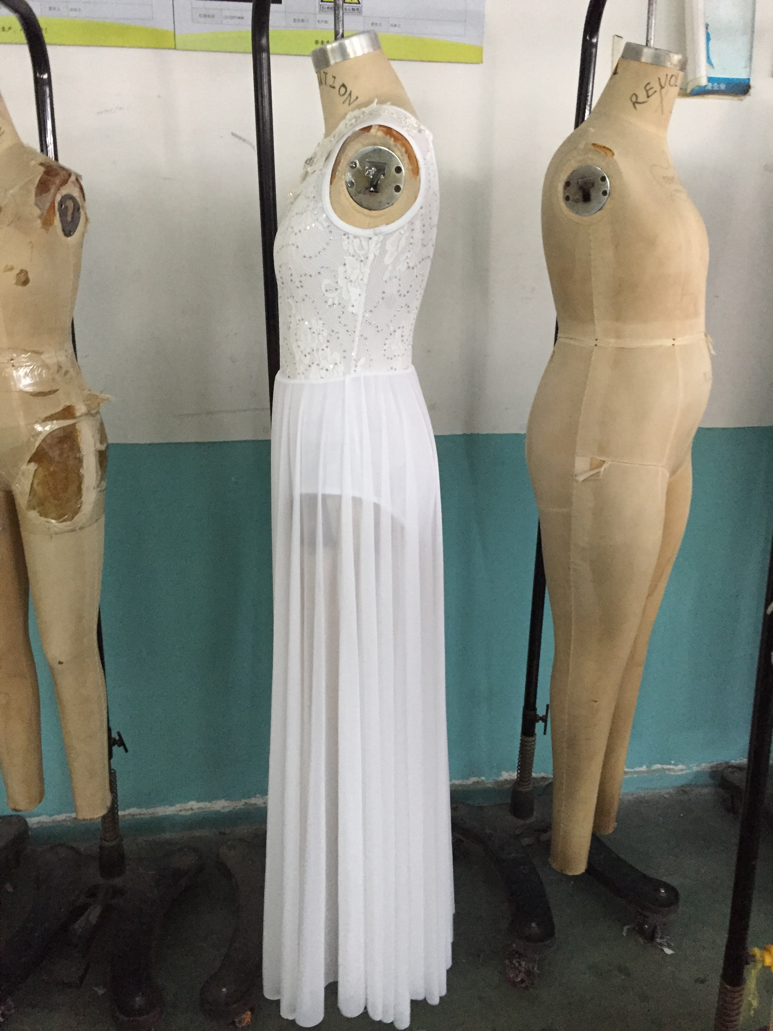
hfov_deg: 48.2
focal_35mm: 29
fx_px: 863
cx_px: 386
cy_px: 516
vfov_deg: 61.7
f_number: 2.2
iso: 250
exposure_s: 1/17
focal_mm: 4.15
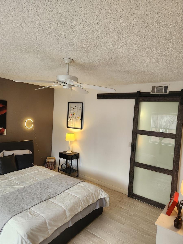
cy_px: 122
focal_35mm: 23
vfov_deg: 73.9
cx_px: 92
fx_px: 162
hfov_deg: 58.9
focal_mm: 5.4
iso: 250
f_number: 1.8
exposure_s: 1/120
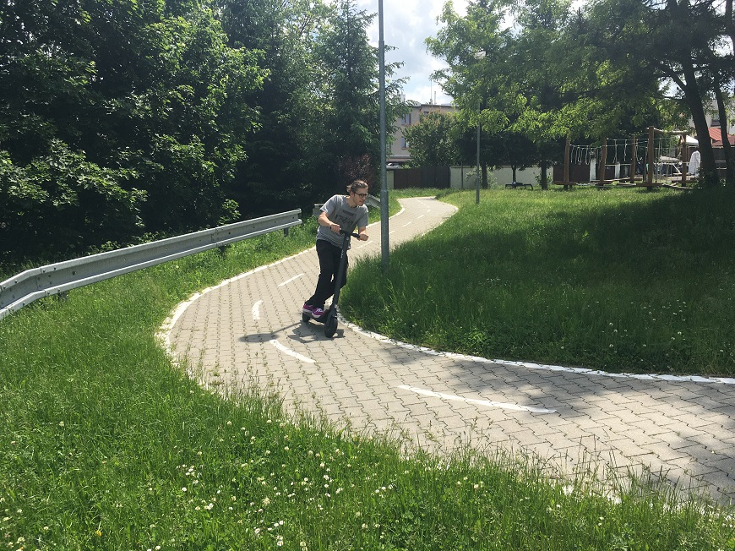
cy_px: 276
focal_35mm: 29
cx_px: 368
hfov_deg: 61.7
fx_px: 616
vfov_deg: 48.2
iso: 25
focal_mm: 4.15
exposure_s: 1/1570
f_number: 2.2
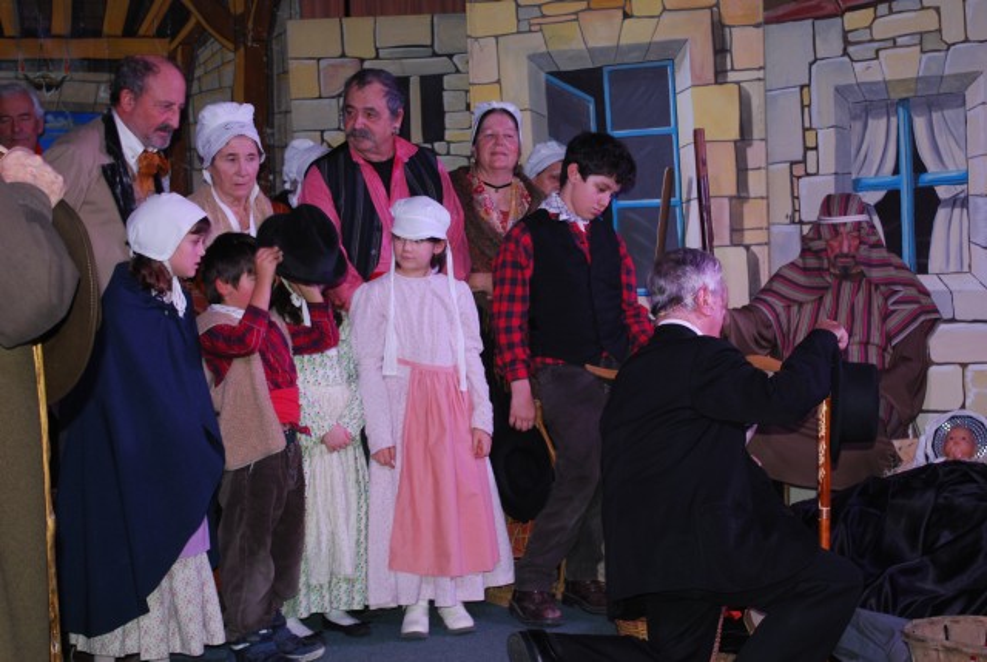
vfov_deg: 22.7
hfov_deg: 33.3
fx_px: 1648
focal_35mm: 60
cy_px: 331
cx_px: 494
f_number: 5.3
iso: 280
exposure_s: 1/60
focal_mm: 40
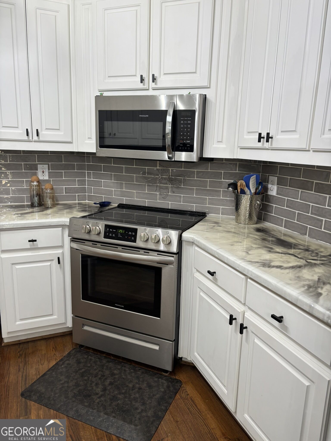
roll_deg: -1.5
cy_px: 220
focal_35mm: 26
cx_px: 166
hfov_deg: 53.1
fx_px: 331
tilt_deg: -11.4
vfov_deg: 67.3
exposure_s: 1/60
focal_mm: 5.96
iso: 80
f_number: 1.6
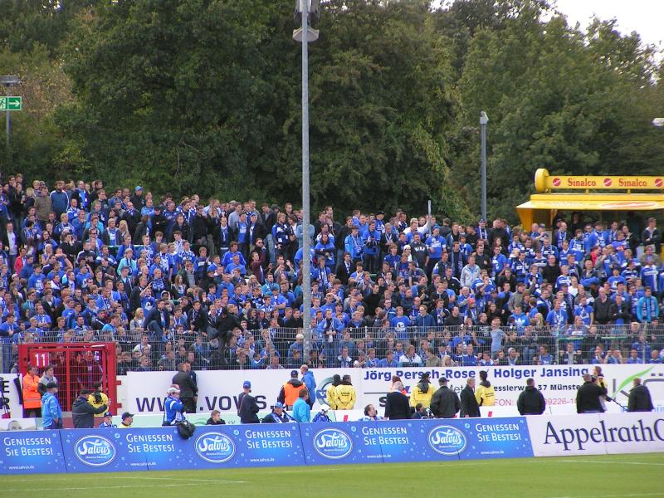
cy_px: 249
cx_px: 332
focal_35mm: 297
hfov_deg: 6.7
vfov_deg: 5.0
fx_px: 5697
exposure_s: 1/320
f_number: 3.5
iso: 100
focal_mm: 45.4
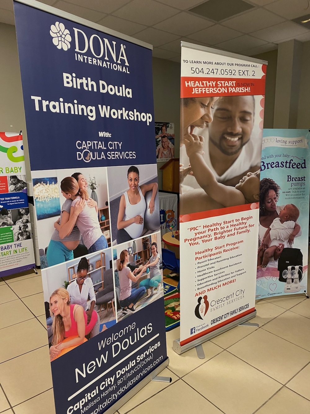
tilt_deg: -9.4
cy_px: 207
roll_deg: +0.6
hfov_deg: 53.1
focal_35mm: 26
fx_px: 310
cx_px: 155
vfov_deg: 67.3
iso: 250
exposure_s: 1/60
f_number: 1.8
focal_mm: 4.25
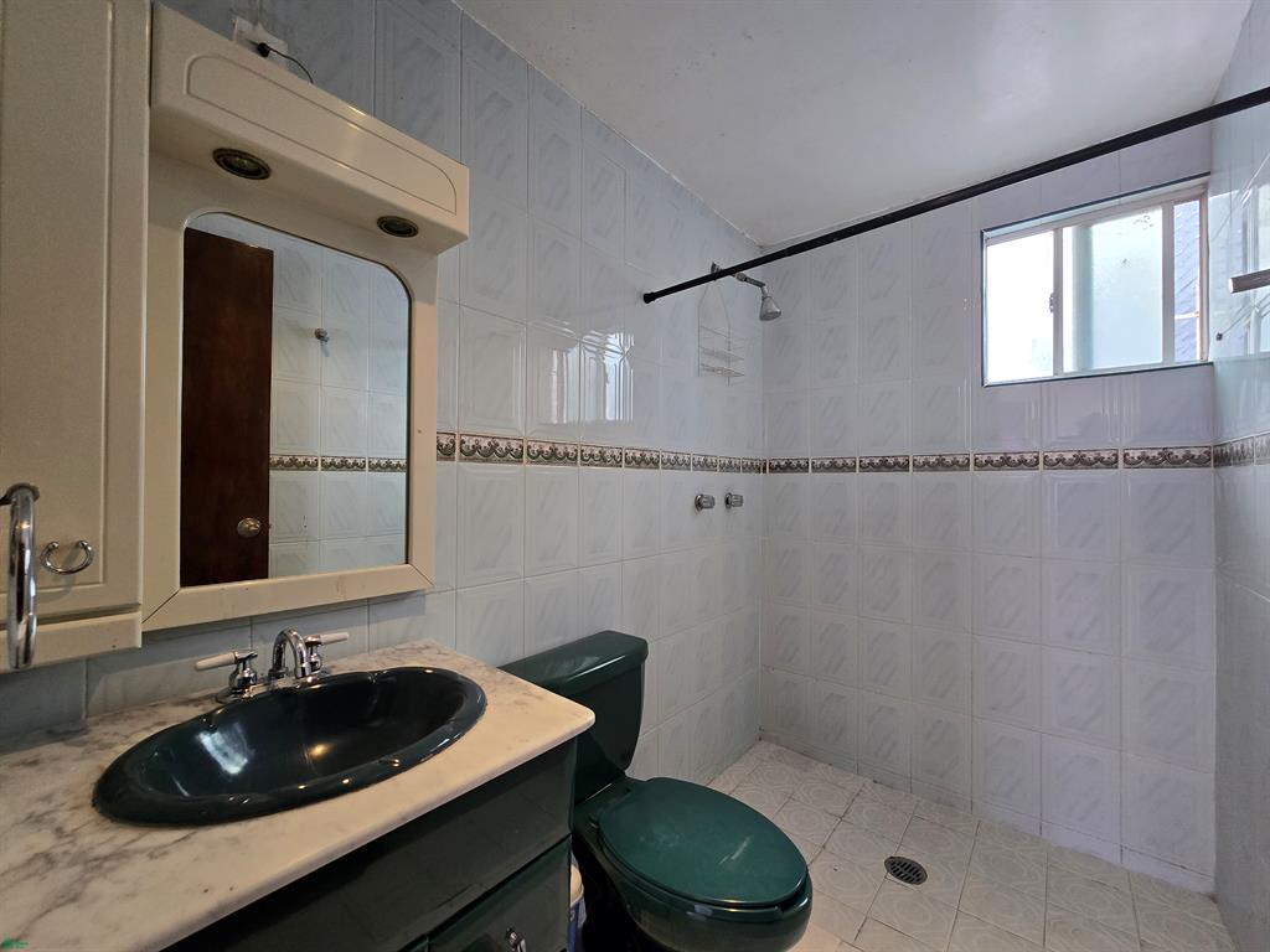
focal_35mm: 13
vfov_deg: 89.9
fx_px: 477
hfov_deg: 106.2
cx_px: 635
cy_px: 476
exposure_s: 1/60
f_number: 2.2
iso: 160
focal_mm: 2.2
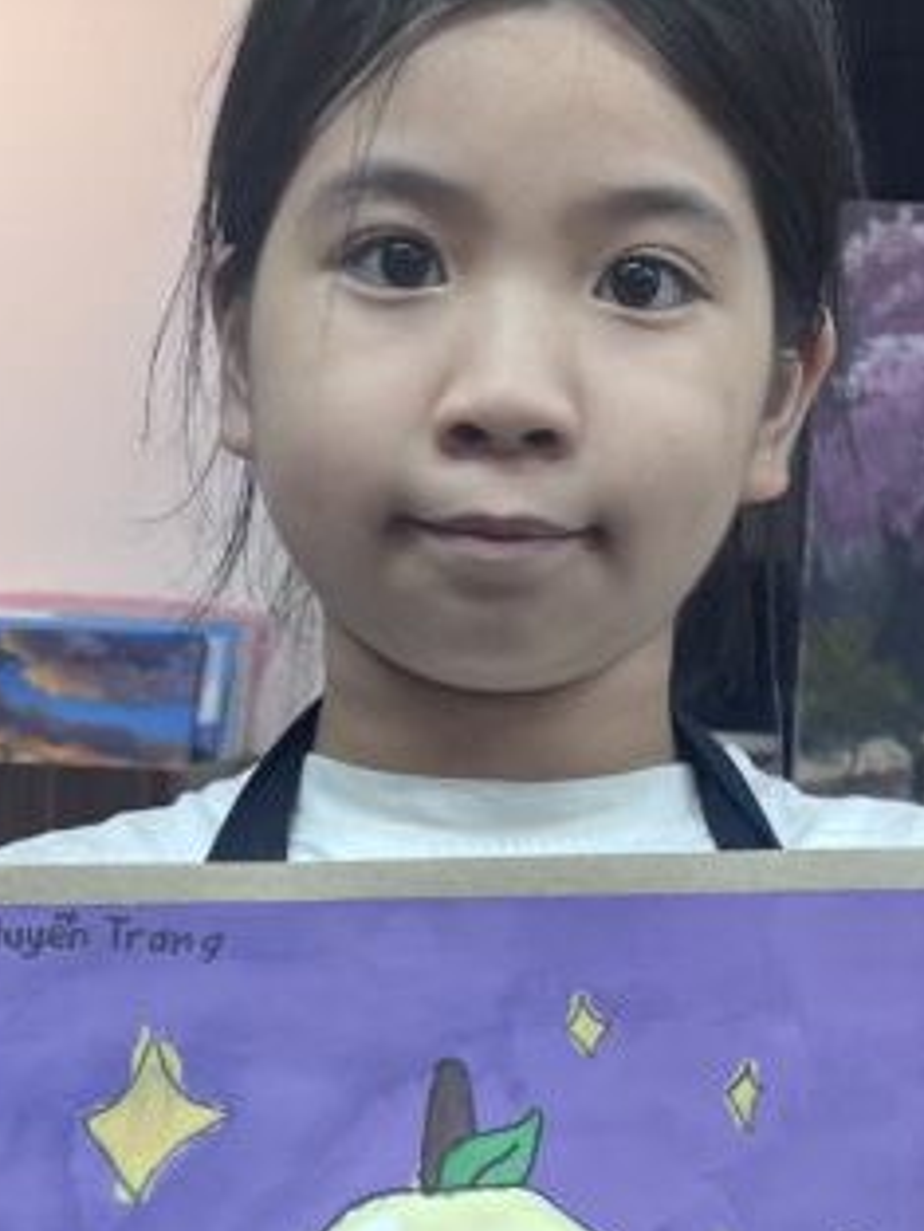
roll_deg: -2.4
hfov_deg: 17.8
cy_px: 1011
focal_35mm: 83
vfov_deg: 23.2
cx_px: 531
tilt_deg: -6.4
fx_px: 2952
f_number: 1.6
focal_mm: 5.1
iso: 50
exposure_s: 1/121
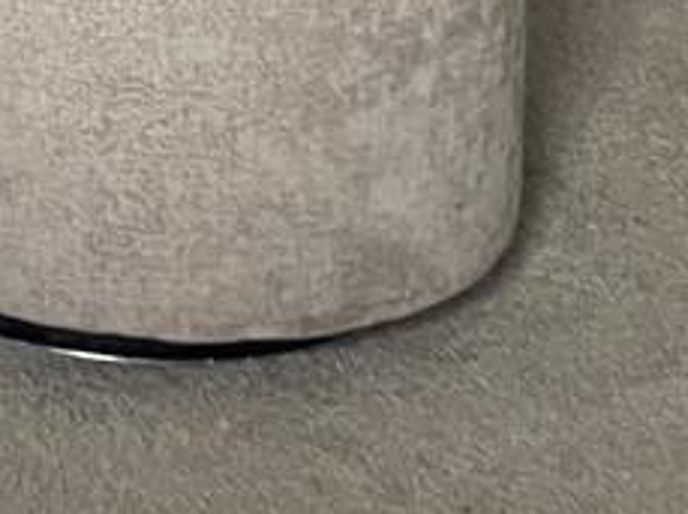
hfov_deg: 10.1
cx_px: -892
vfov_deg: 7.6
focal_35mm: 175
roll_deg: +1.8
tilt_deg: -6.9
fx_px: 3473
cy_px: -926
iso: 125
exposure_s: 1/60
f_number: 1.6
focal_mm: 5.1
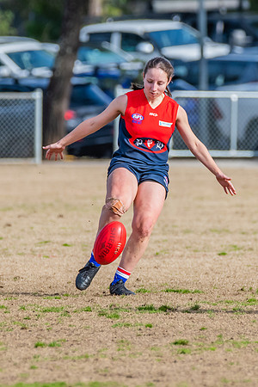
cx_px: 168
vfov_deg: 2.1
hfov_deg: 1.4
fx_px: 10455
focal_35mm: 973
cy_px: 154
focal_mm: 400
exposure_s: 1/1600
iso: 800
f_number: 8
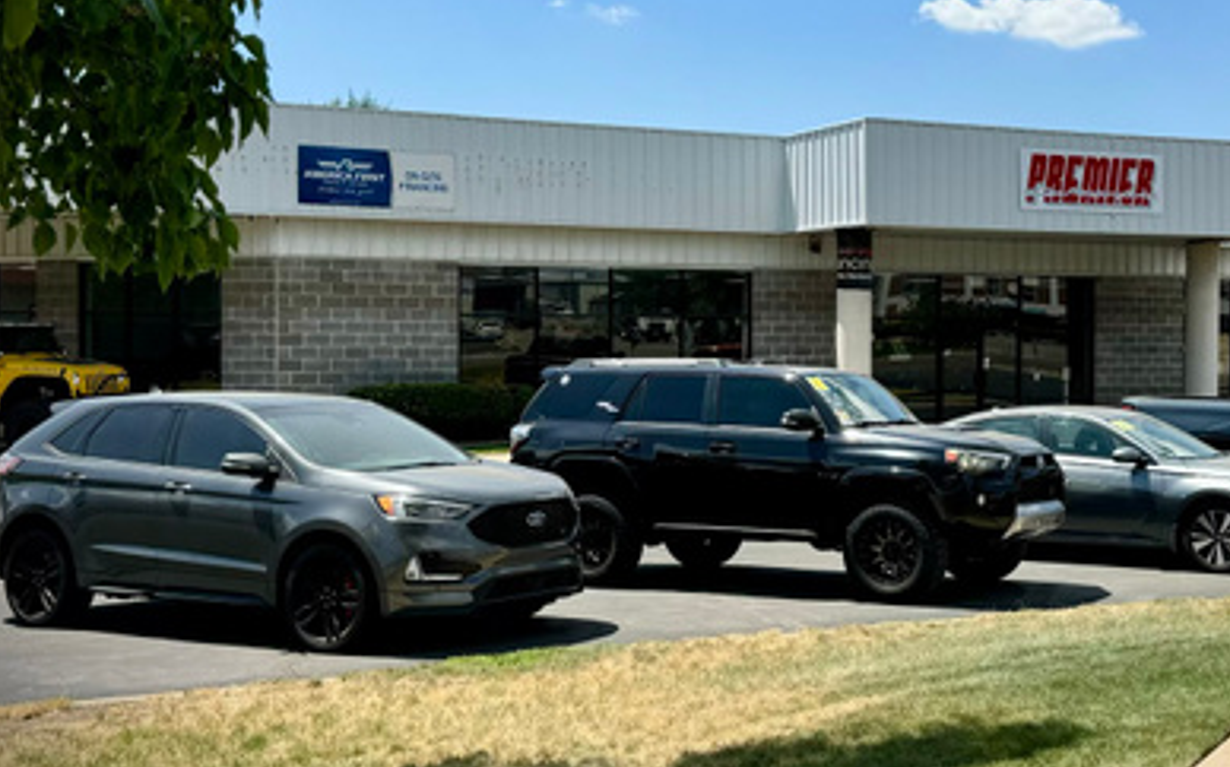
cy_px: 212
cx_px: 818
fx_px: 1407
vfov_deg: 30.1
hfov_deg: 46.5
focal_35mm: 42
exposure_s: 1/4310
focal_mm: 6.76
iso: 80
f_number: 1.78
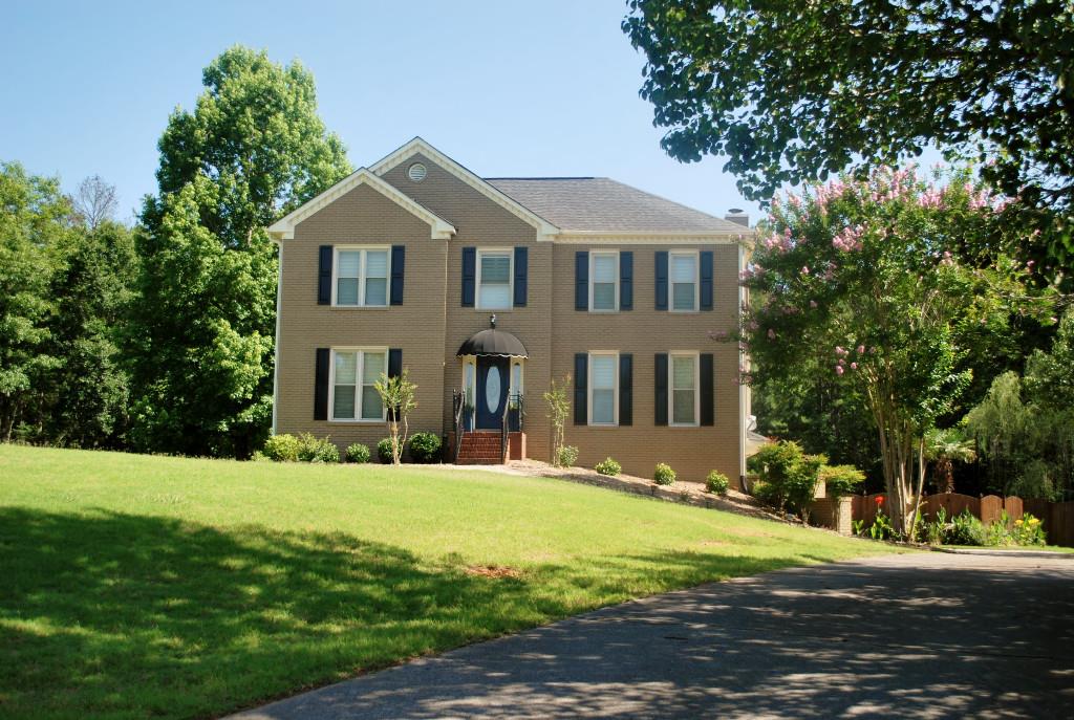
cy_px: 360
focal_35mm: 42
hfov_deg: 46.3
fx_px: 1255
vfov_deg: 32.0
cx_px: 537
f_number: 4.5
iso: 160
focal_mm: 28
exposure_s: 1/500
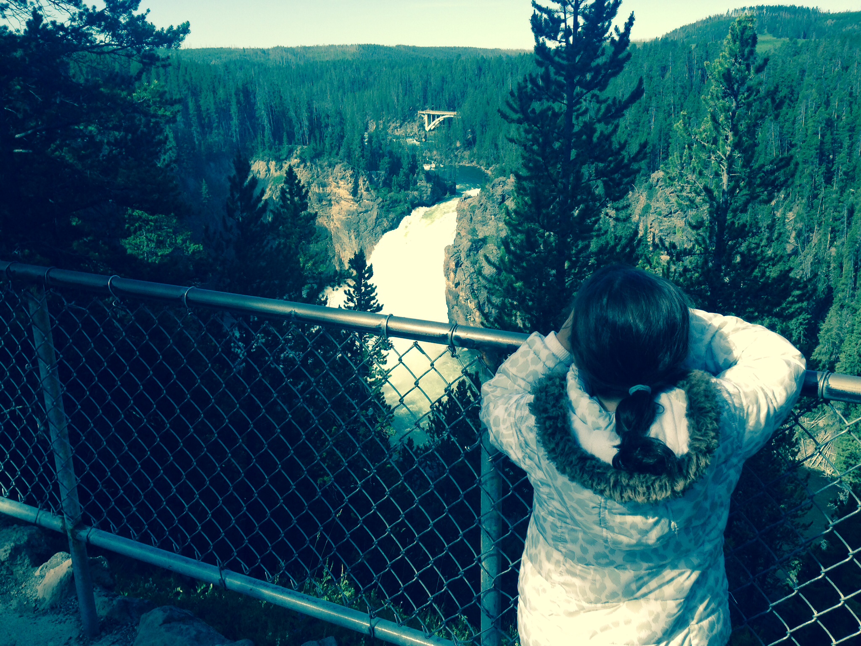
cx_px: 430
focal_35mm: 33
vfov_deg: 42.9
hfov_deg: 55.4
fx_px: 821
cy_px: 323
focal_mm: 4.12
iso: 50
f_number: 2.4
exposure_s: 1/669
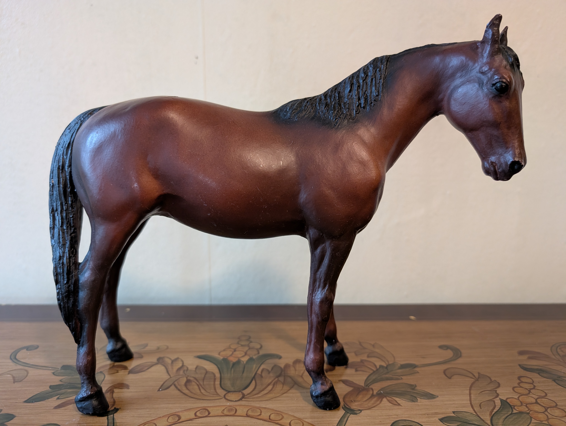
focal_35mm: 24
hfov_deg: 71.5
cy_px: 213
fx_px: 393
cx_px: 283
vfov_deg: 56.9
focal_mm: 6.9
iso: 495
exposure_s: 1/23.8
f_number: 1.68
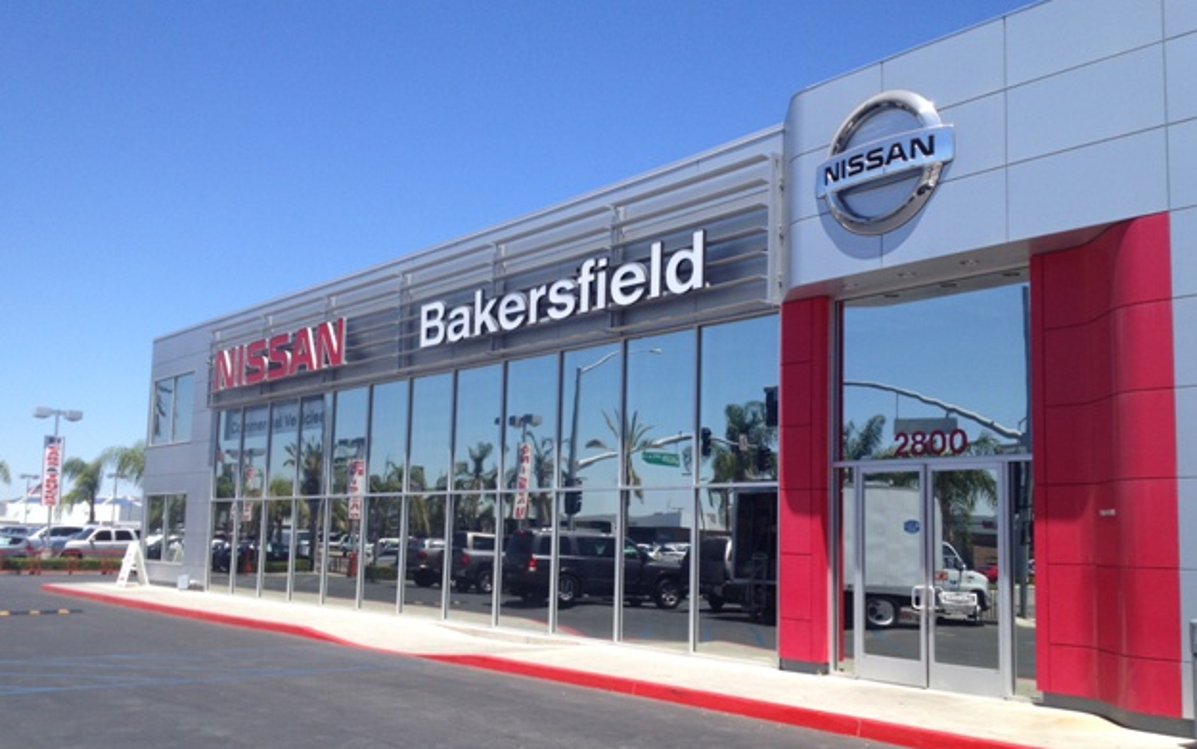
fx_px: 1240
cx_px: 603
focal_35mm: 38
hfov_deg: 51.5
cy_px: 416
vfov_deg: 33.6
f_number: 2.4
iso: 50
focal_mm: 4.28
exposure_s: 1/1381
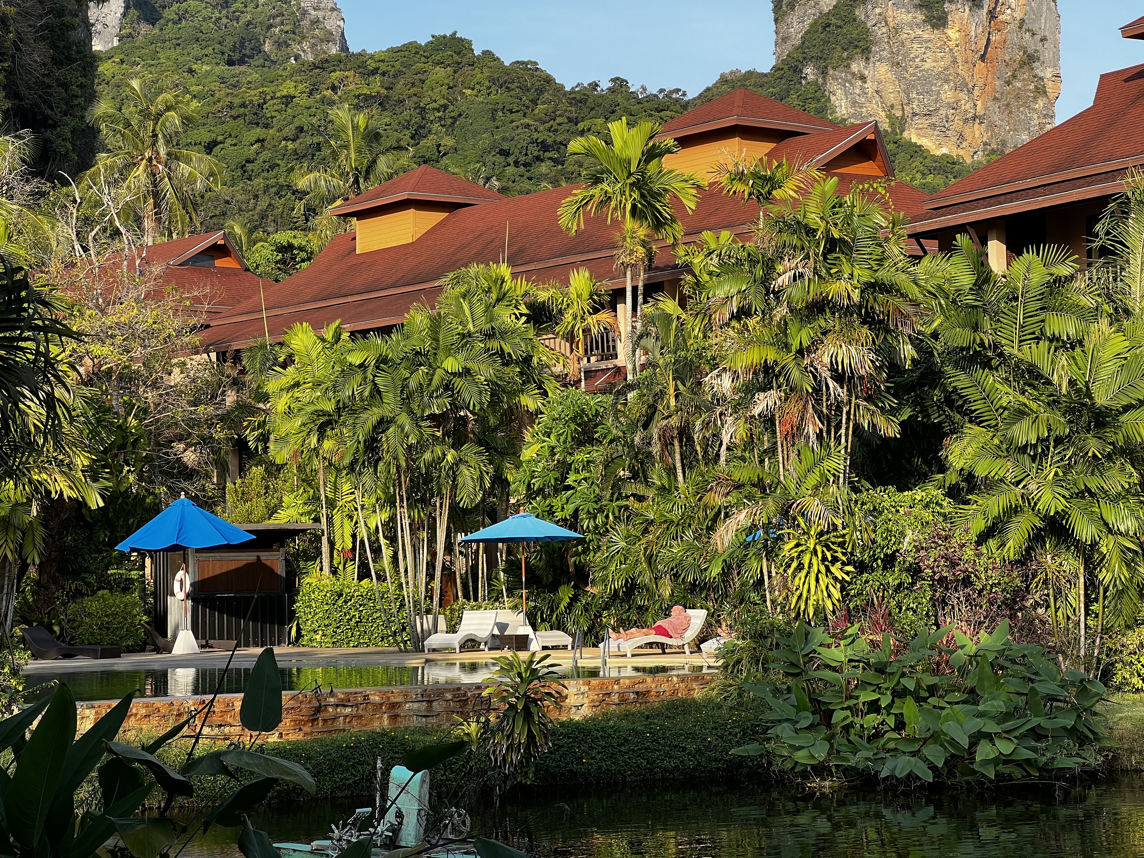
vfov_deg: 19.1
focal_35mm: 77
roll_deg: +1.4
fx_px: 2545
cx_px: 572
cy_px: 429
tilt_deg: +3.4
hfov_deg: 25.3
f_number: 2.8
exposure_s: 1/214
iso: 32
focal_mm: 9
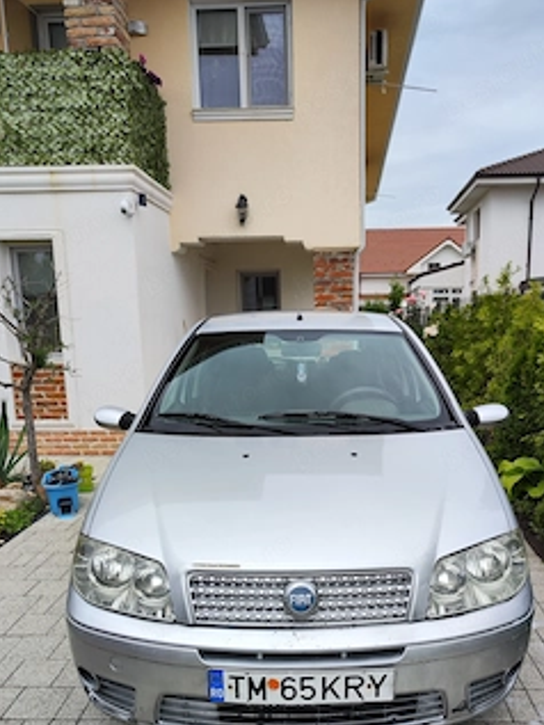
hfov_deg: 48.1
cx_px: 306
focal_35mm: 29
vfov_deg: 60.8
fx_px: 607
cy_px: 455
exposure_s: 1/214
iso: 50
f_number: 1.69
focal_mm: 7.01
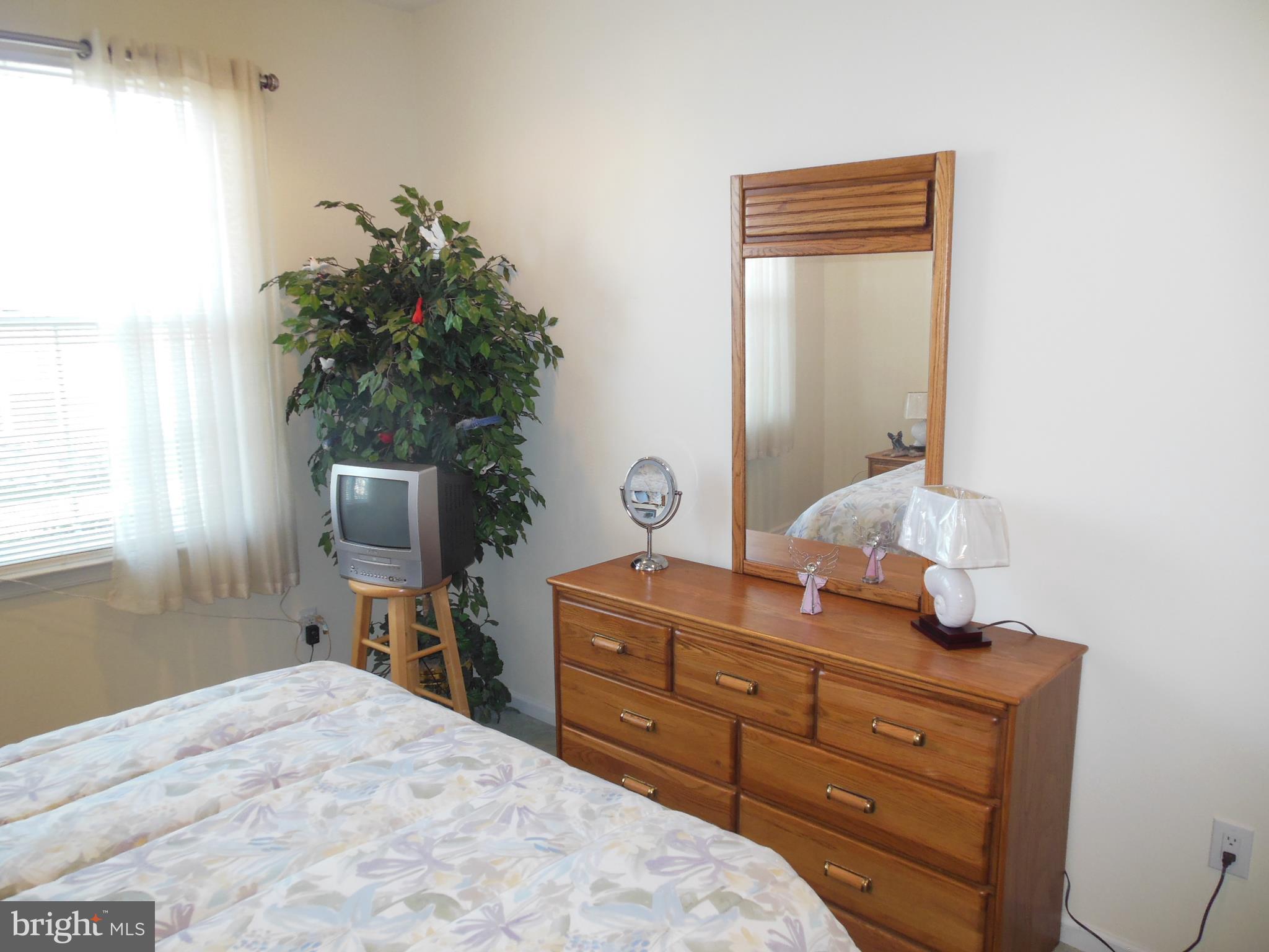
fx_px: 916
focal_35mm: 25
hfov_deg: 69.4
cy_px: 476
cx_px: 634
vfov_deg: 54.9
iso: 200
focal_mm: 4.5
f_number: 3.2
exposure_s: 1/30
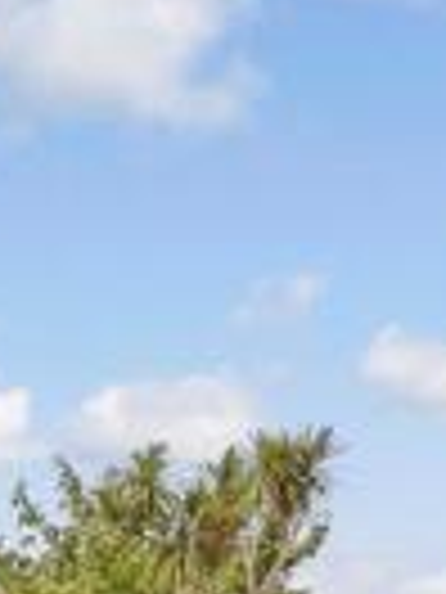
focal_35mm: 52
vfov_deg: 32.1
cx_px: -360
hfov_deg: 20.1
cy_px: 668
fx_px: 893
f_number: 11
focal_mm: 10
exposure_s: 1/500
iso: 800
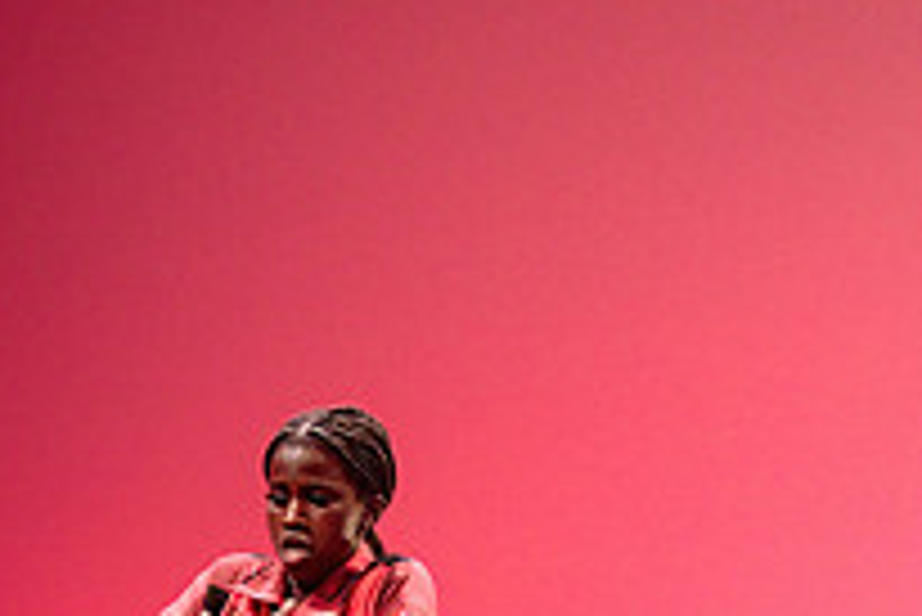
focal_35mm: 429
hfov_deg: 4.8
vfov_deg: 3.2
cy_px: 714
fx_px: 10995
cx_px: 1286
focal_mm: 130
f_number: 2.8
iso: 1600
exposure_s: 1/200
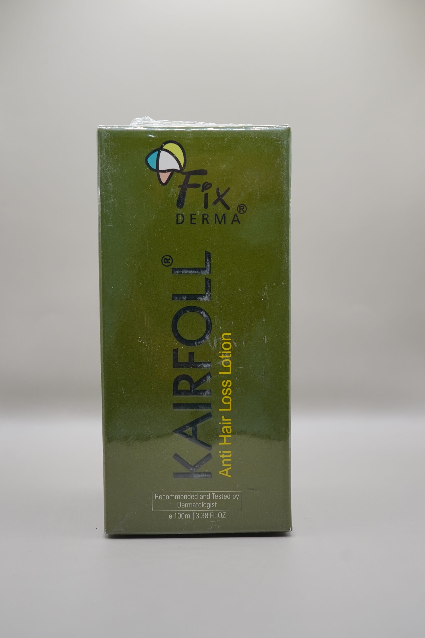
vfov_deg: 53.1
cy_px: 319
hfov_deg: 36.9
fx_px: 637
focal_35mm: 36
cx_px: 212
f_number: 6.3
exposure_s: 1/80
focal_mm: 24
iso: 320
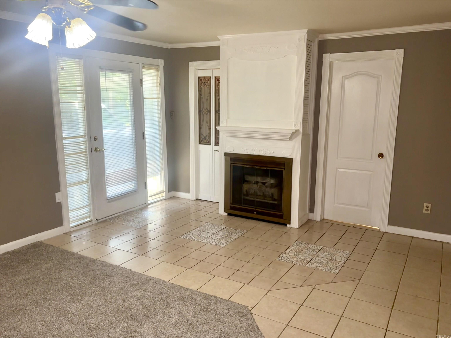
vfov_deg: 53.1
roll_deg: +0.2
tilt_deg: -10.2
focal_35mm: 26
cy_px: 169
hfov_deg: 67.3
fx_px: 339
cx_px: 226
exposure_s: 1/120
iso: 200
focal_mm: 5.96
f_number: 1.6
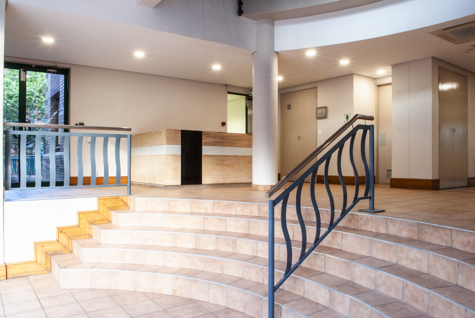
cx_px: 238
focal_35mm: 27
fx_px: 357
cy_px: 159
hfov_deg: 67.3
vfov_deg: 48.0
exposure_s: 1/1.25
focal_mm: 18
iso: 100
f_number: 22
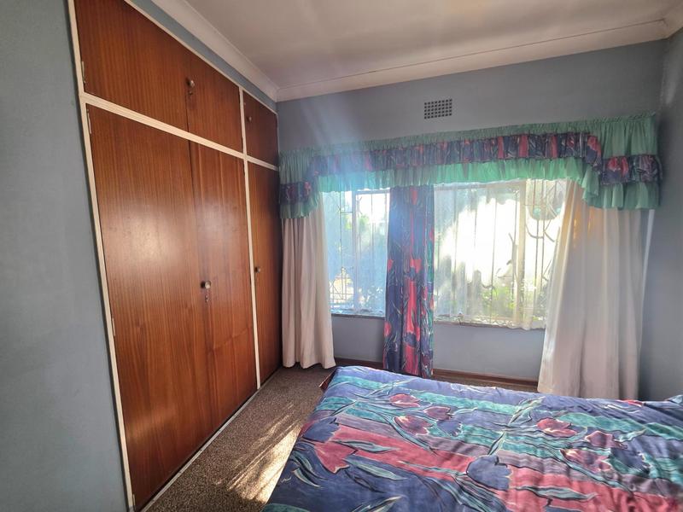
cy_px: 256
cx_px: 342
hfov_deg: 106.2
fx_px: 256
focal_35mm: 13
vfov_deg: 89.9
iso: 160
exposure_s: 1/101
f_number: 1.9
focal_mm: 2.2
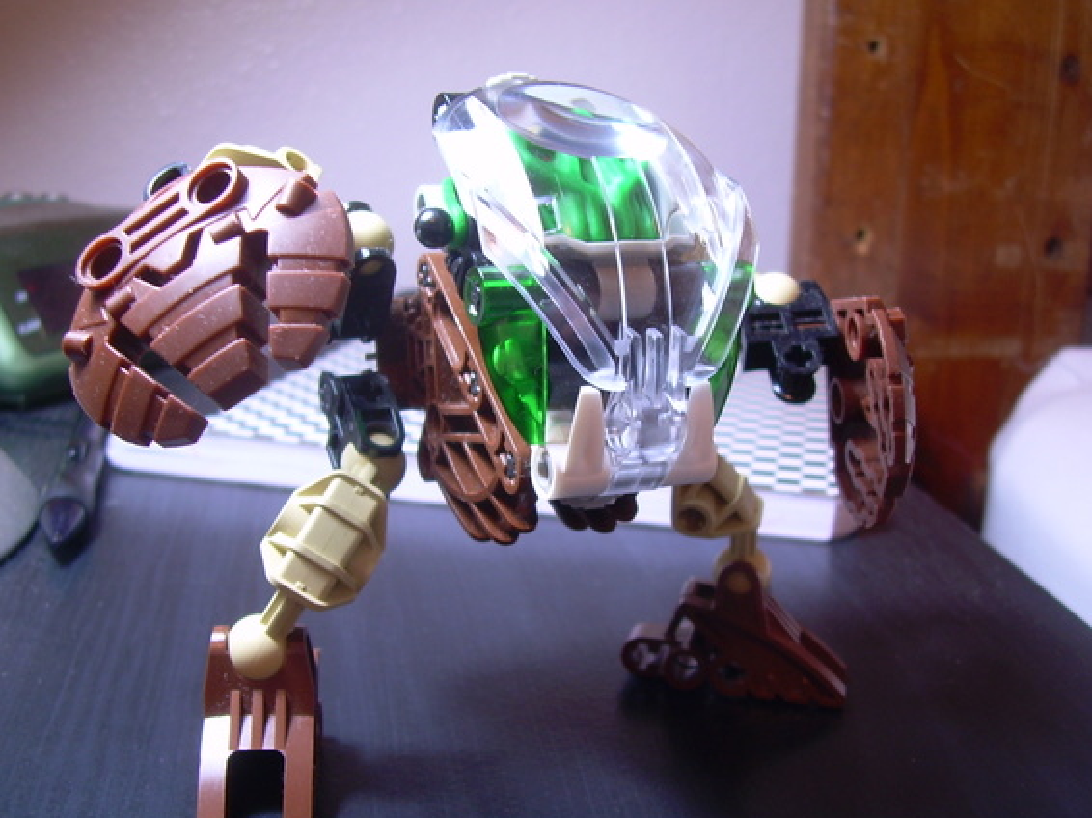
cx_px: 556
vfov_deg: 33.6
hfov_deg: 43.9
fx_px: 1356
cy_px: 411
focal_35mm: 43
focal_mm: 6.3
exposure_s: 1/10.4
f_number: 2.8
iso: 50
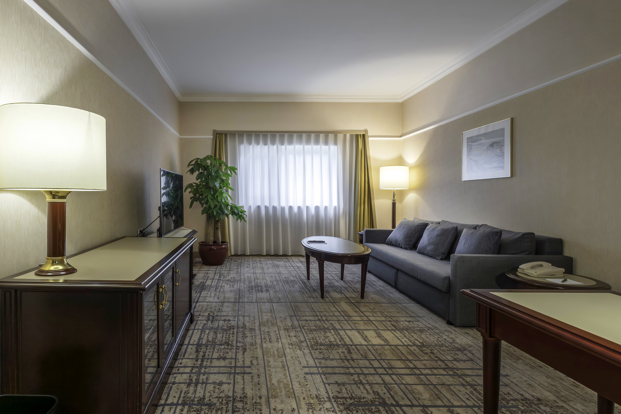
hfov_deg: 100.4
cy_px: 207
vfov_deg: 77.3
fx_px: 259
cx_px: 310
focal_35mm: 15
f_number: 8
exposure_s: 1/2.5
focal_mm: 10
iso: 125
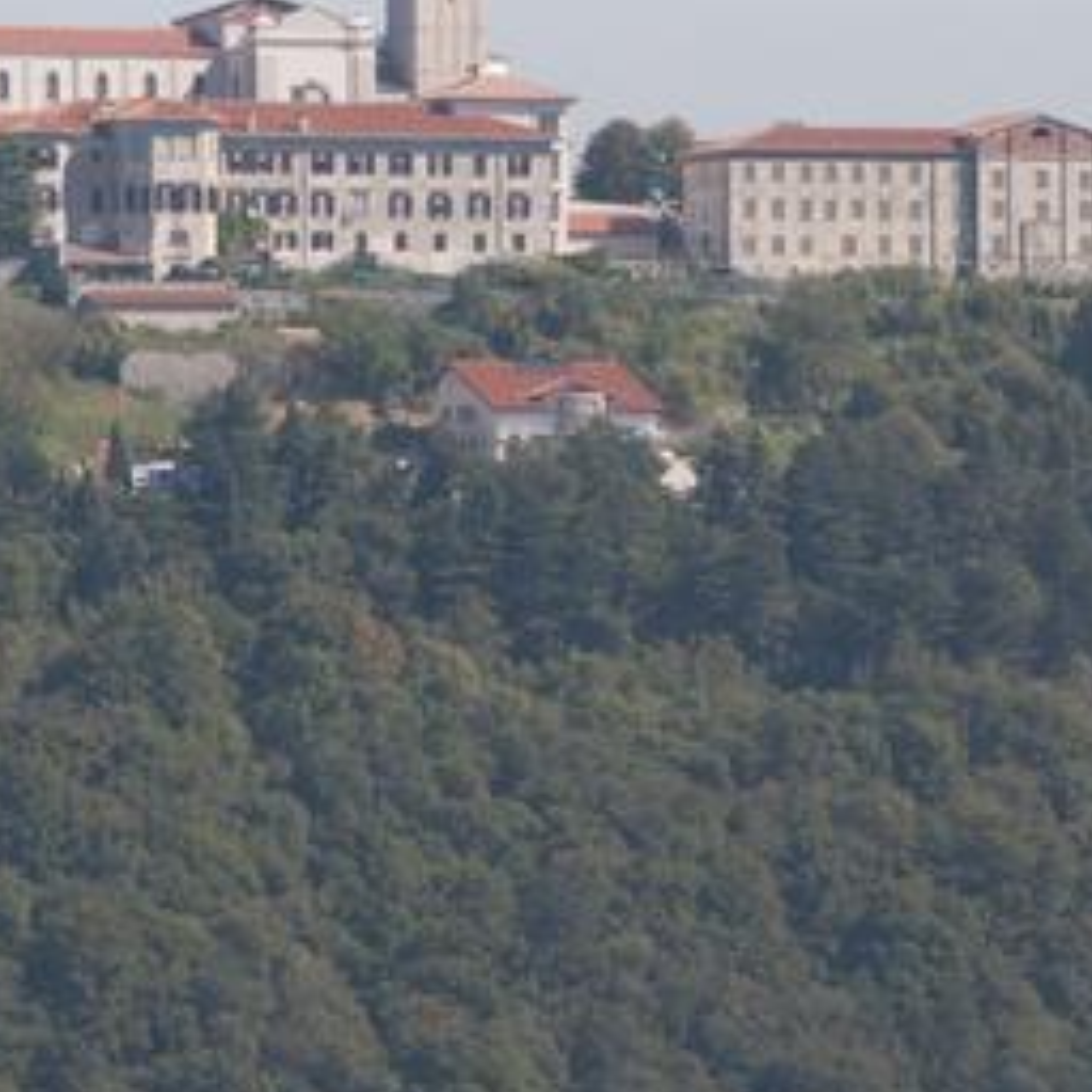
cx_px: 337
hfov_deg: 2.9
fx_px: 21343
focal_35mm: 598
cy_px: 264
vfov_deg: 2.9
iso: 200
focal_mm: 200
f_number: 10
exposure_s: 1/250
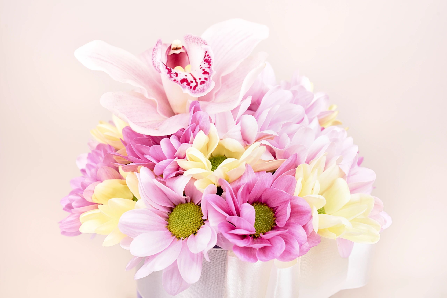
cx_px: 224
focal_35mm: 45
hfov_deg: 43.6
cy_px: 149
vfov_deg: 29.9
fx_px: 559
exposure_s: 1/160
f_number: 8
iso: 100
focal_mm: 45
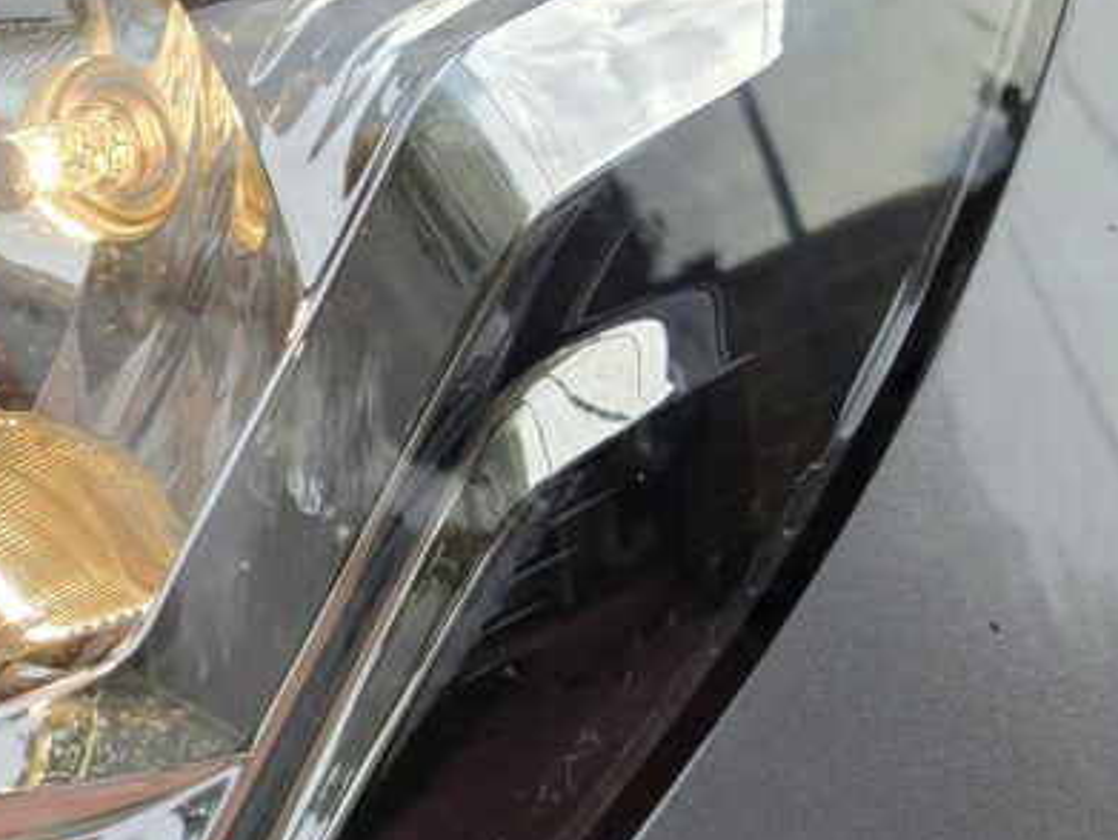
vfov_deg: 15.7
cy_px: 489
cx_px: -406
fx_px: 3039
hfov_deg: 19.0
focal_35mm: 94
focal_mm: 6.5
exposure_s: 1/4887
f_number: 1.4
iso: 64
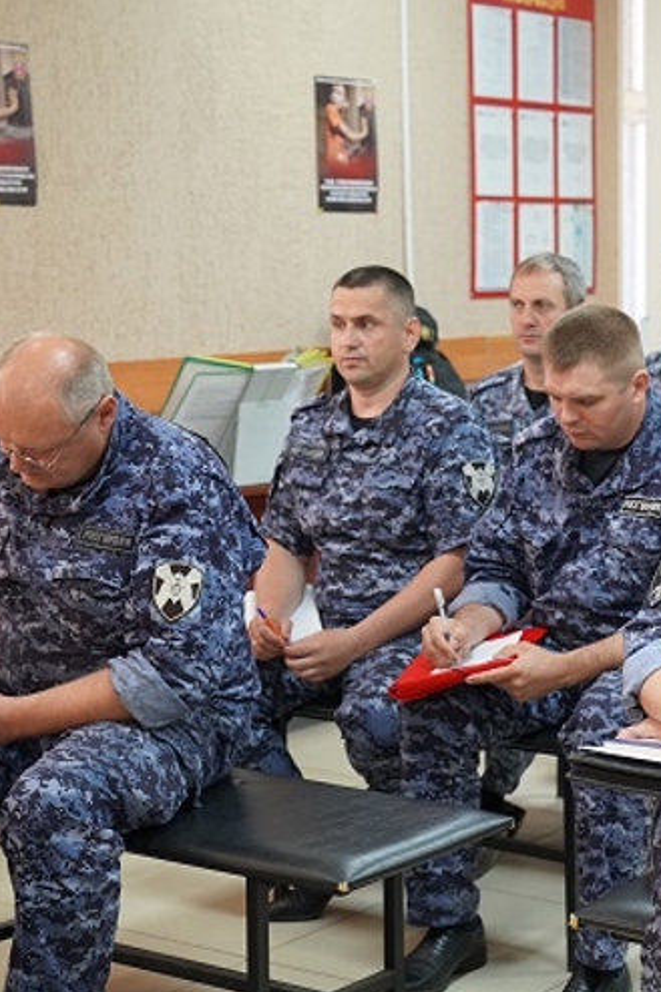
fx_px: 2177
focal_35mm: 79
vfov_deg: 25.7
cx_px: 593
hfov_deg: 17.0
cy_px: 498
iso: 2500
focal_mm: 52
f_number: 4
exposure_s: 1/160
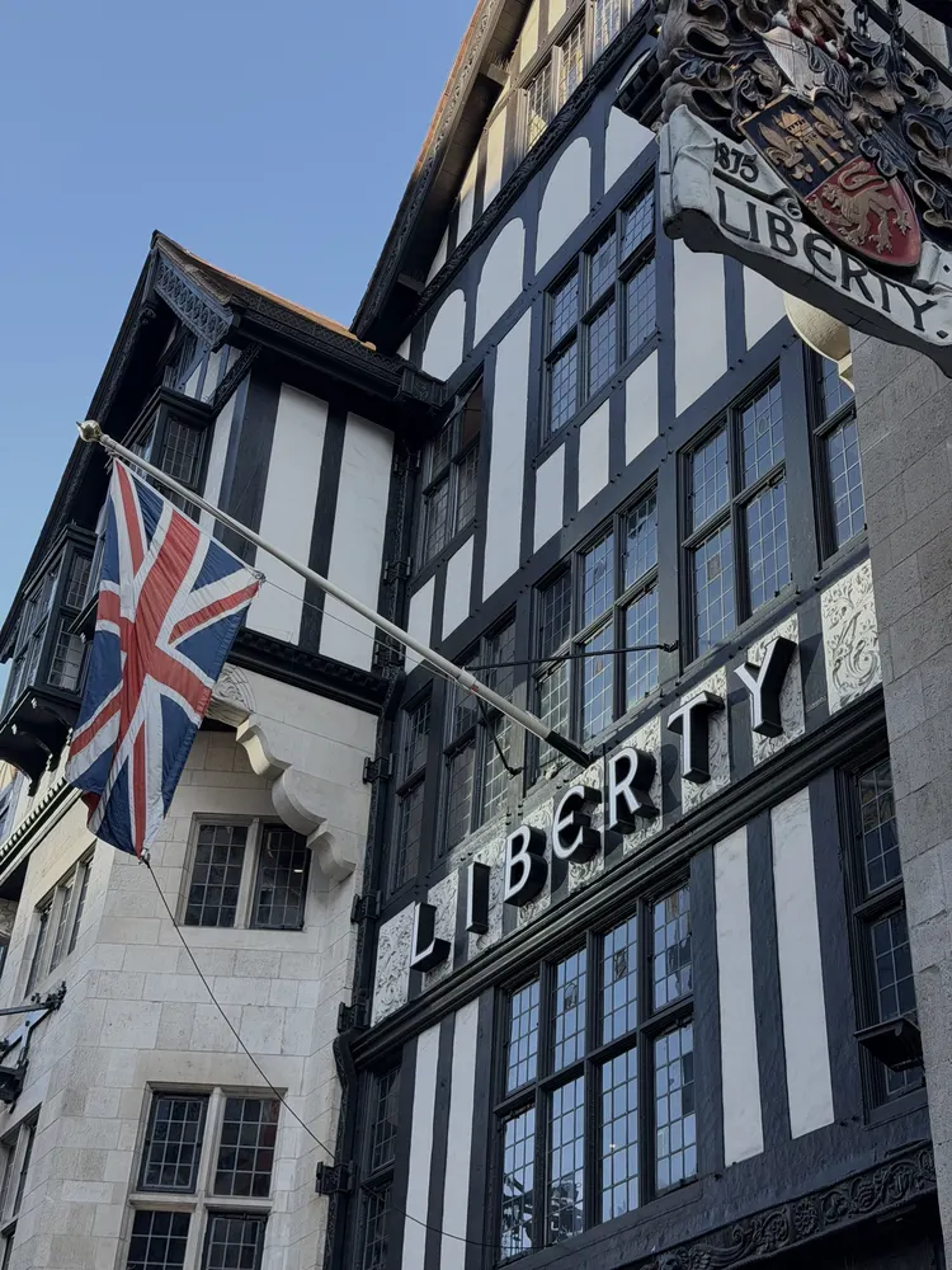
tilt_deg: +35.7
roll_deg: -3.7
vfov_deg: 39.7
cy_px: 635
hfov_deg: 30.3
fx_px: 1760
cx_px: 476
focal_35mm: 48
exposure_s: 1/583
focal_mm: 6.76
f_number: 1.78
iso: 80
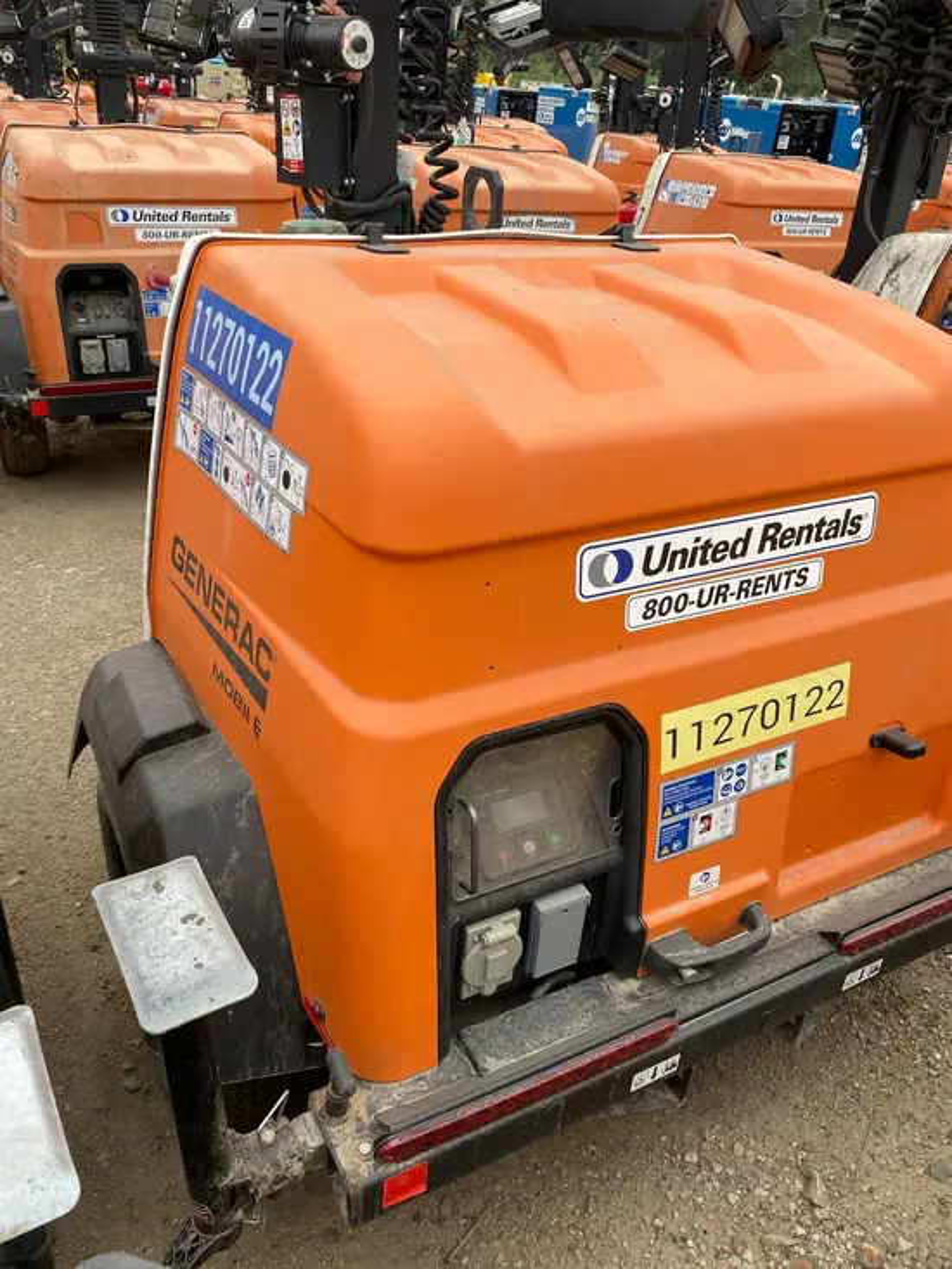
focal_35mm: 26
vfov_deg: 67.3
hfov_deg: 53.1
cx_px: 476
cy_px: 634
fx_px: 953
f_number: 1.8
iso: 40
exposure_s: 1/122
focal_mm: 4.25
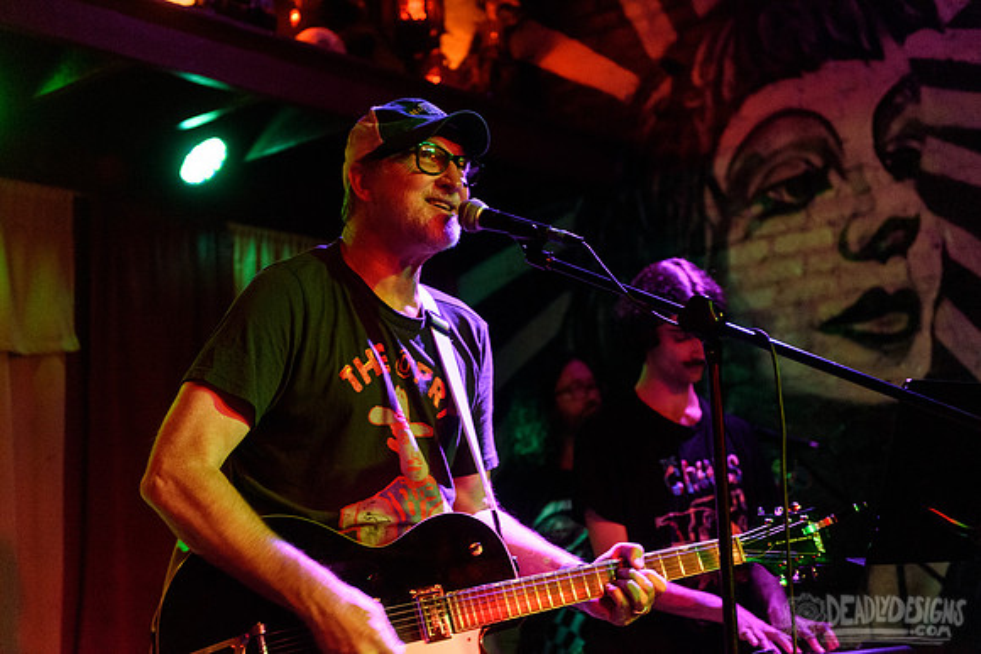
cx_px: 490
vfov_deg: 23.4
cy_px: 327
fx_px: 1581
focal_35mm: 58
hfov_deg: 34.5
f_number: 3.2
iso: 3200
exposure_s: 1/80
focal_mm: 58
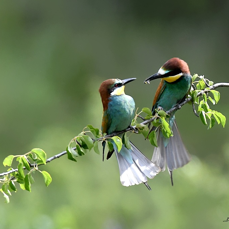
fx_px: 5741
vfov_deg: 2.3
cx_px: 109
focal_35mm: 767
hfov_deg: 2.3
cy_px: 114
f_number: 5
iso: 280
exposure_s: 1/500
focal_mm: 300
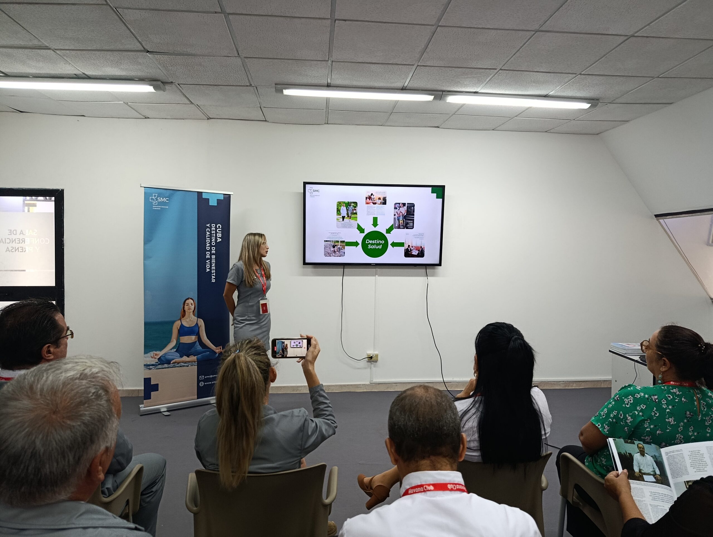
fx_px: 474
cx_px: 356
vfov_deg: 59.0
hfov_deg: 73.8
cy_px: 268
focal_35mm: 23
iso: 959
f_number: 1.65
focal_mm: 6.11
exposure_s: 1/100
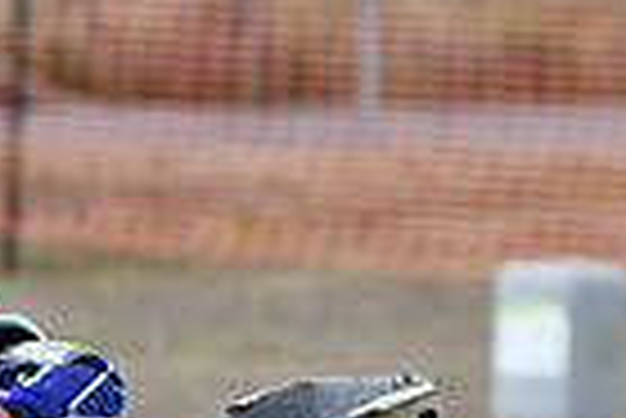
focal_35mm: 1317
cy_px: 780
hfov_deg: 1.6
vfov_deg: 1.0
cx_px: -243
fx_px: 22925
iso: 800
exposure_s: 1/1600
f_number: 5.6
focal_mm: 210
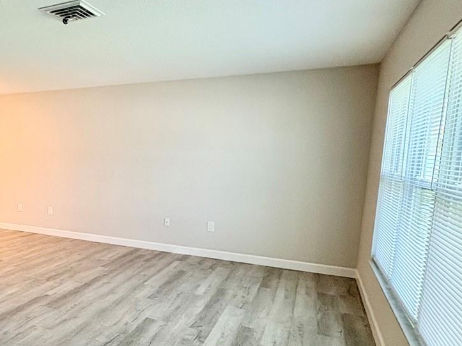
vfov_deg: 45.2
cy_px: 204
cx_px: 61
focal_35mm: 31
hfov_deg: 52.5
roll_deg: -0.4
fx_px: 414
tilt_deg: -5.5
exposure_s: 1/60
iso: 320
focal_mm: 2.22
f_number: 2.2
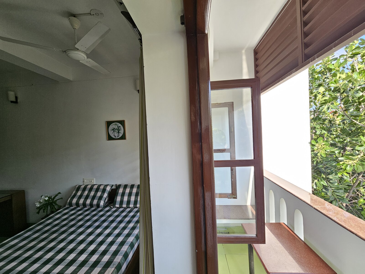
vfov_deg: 89.9
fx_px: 137
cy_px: 137
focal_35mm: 13
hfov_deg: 106.2
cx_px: 182
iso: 50
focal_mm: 2.2
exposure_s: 1/120
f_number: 2.2
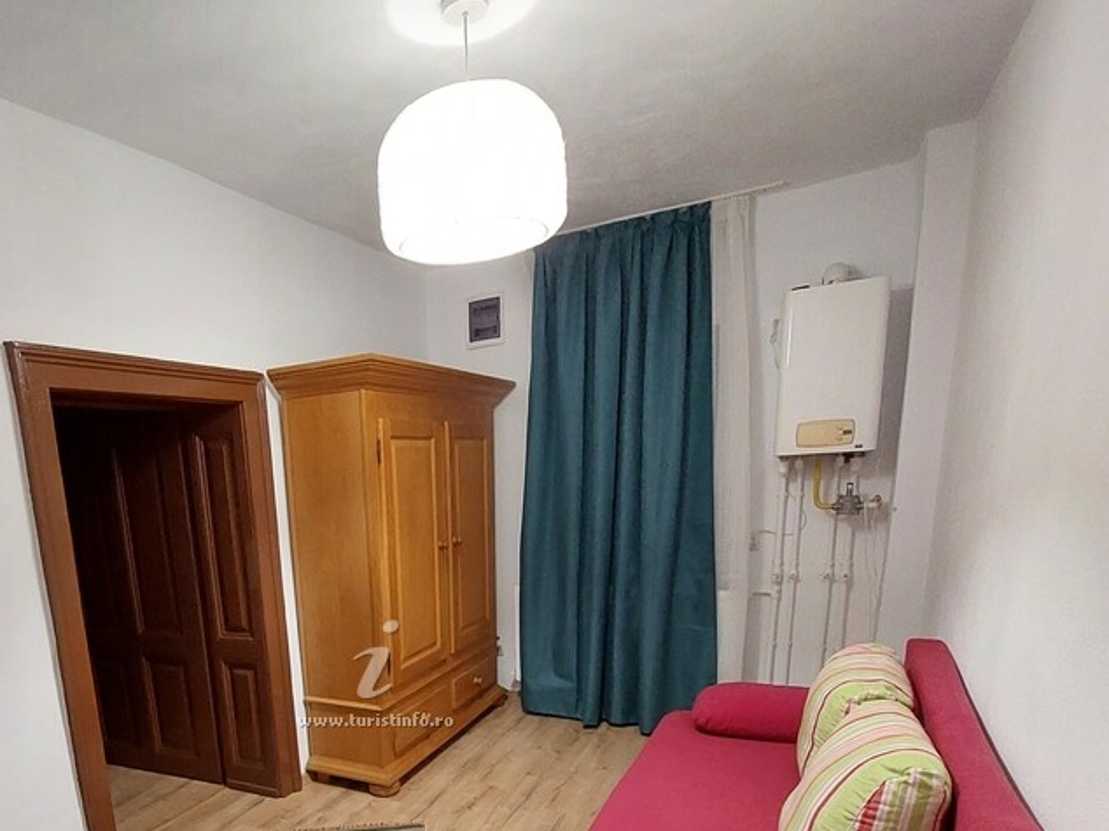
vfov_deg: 59.0
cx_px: 357
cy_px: 653
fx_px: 673
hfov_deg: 76.1
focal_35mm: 21
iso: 400
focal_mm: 1.74
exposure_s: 1/33
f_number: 2.2
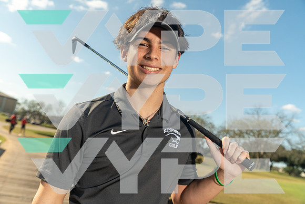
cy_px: 102
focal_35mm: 37
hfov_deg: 51.9
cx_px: 152
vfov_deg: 36.0
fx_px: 314
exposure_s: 1/200
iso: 500
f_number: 5.6
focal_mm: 37
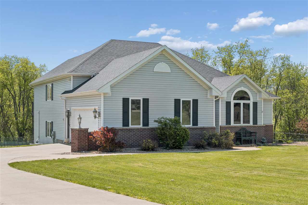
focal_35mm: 52
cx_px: 154
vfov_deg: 26.0
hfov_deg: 38.2
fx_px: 445
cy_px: 102
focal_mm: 35
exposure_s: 1/640
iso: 400
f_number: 9
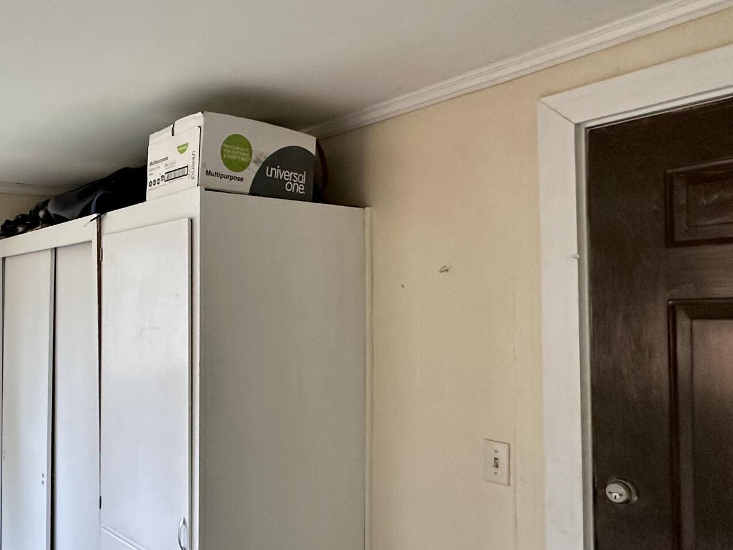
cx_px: 113
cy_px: 298
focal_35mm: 33
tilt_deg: +2.2
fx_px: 699
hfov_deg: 50.8
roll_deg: -0.4
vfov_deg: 42.9
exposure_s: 1/99
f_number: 2.2
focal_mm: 2.22
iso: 200
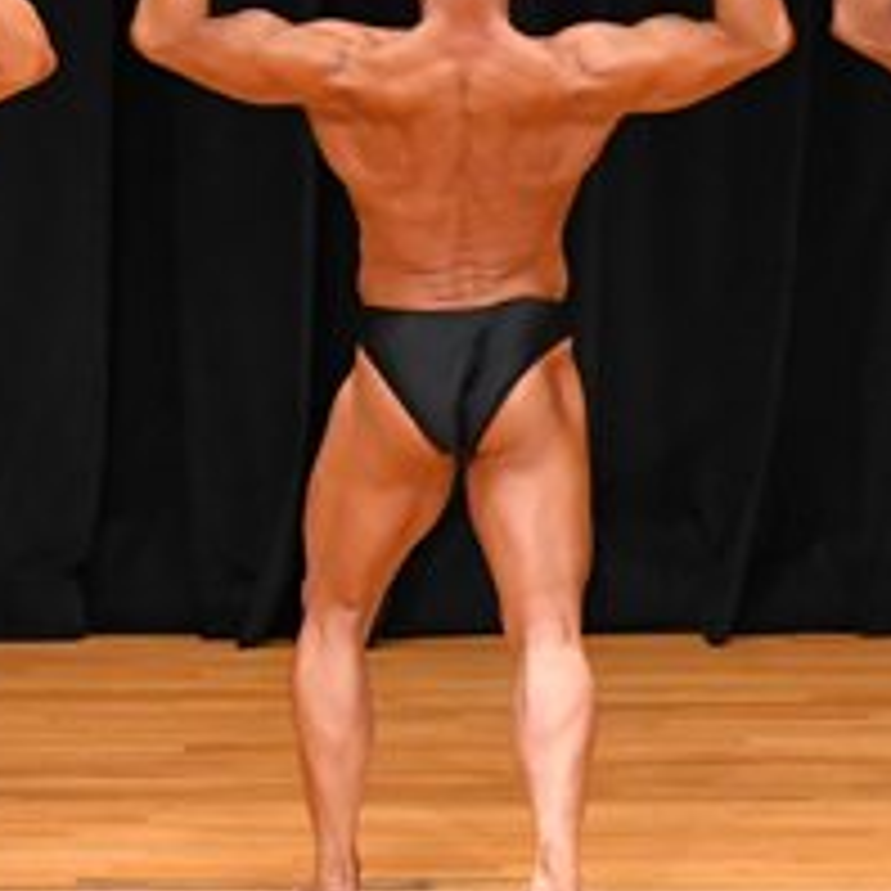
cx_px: 236
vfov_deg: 3.4
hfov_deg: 3.4
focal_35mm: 521
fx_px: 15172
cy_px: 194
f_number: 5.6
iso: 4000
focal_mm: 105
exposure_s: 1/400
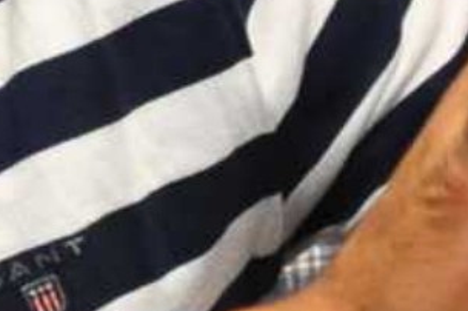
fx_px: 9558
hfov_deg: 2.8
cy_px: -248
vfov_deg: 1.9
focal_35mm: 736
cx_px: -1116
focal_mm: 66
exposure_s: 1/125
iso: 1600
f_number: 6.3
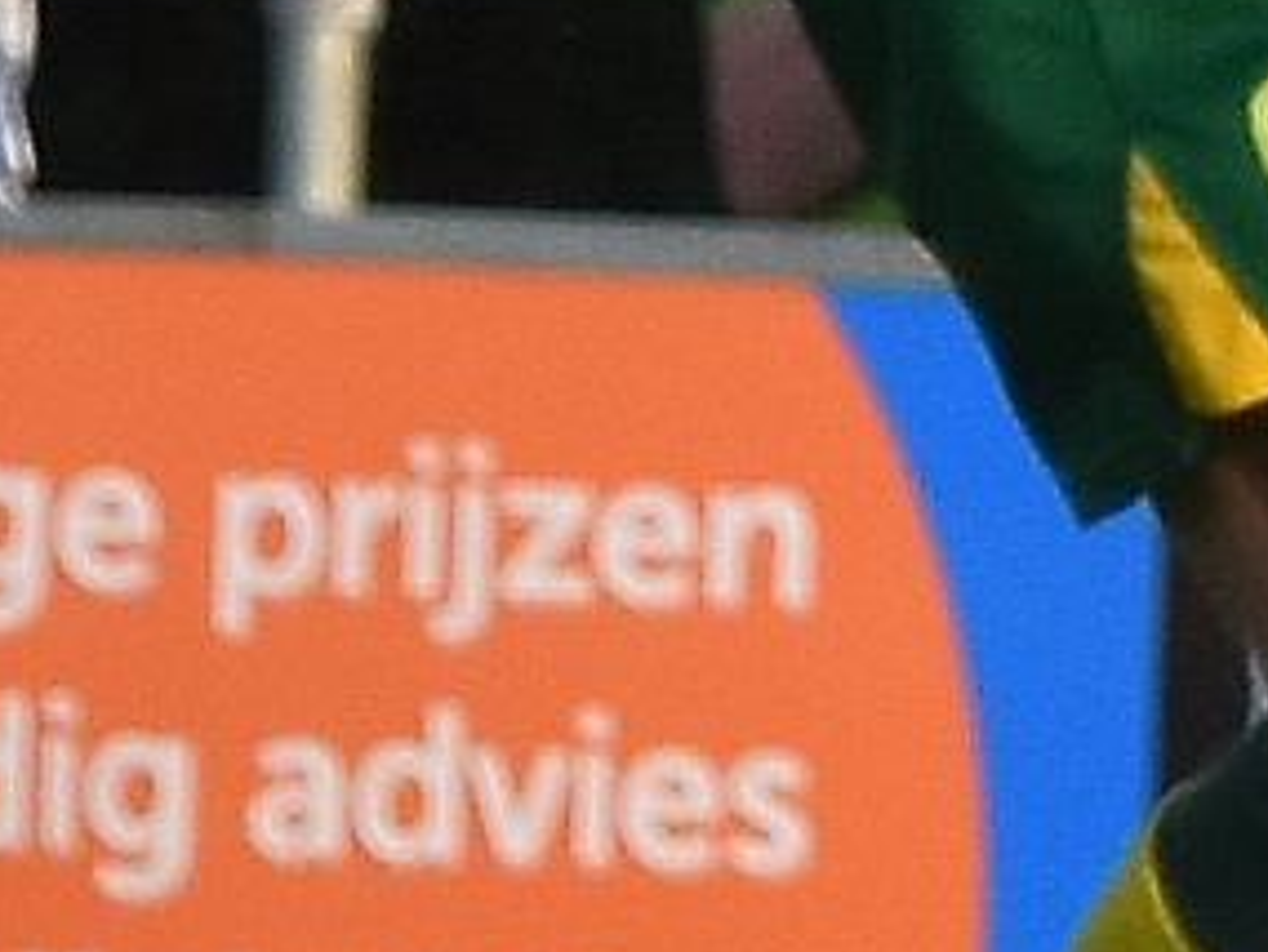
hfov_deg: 1.0
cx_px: 271
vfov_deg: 0.8
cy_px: -561
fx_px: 71203
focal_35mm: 1943
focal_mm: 200
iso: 320
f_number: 4.5
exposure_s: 1/1000
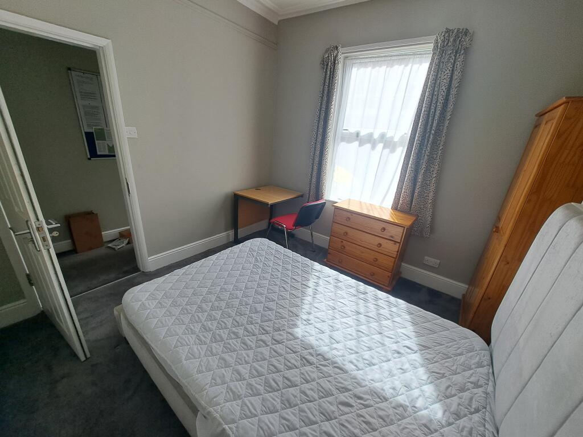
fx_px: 219
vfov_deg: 89.9
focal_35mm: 13
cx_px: 292
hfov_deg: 106.2
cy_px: 218
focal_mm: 1.74
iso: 50
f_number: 2.2
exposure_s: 1/261
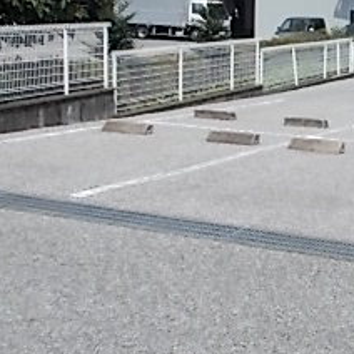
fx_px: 926
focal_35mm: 80
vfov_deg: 21.6
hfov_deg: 21.1
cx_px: 331
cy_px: 145
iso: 80
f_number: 3.4
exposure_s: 1/1000
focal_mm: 5.3
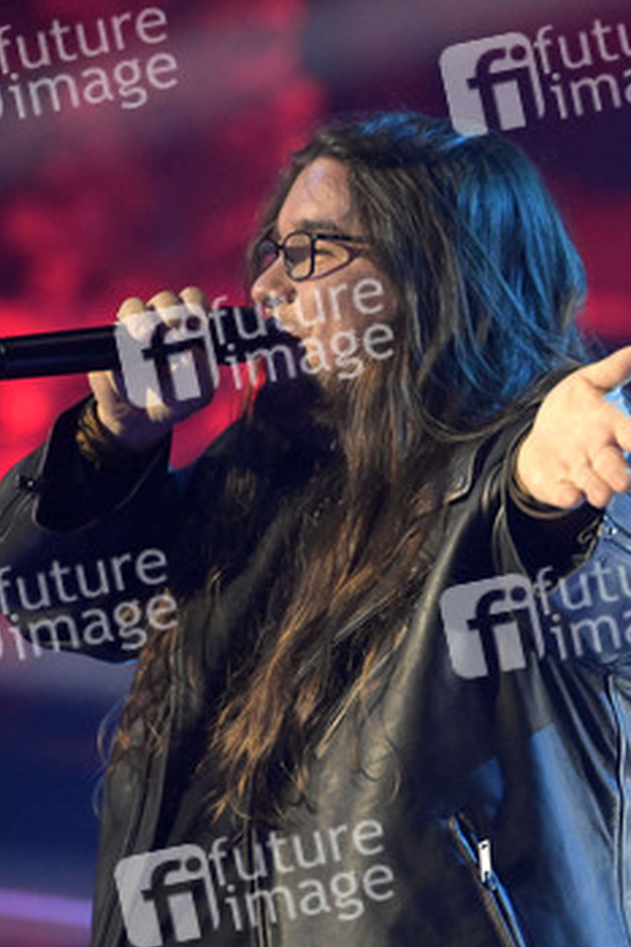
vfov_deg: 4.3
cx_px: 333
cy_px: 479
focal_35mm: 480
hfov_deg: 2.9
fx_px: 12632
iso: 12800
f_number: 5.6
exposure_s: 1/400
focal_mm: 420
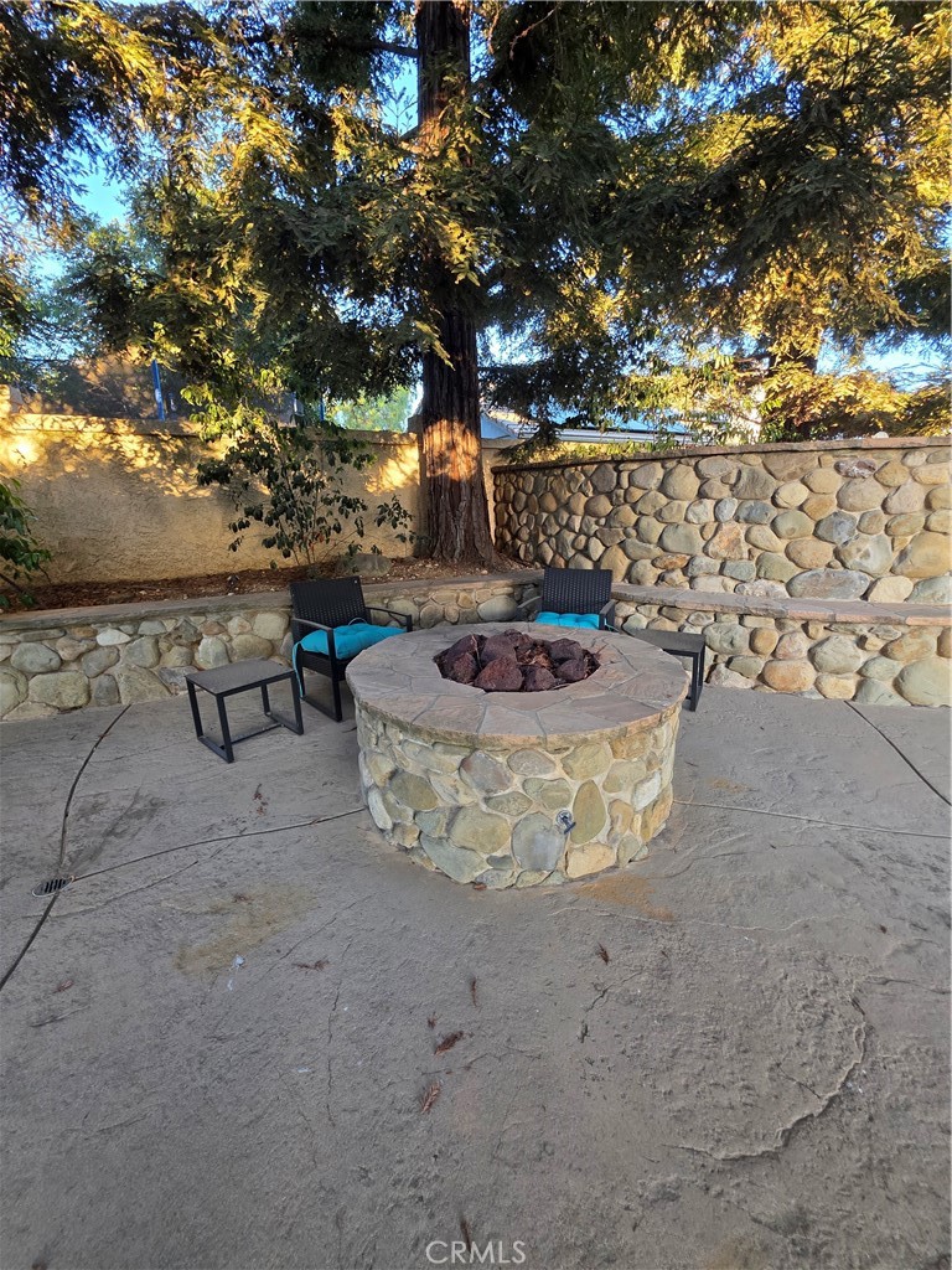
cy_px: 635
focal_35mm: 13
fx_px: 477
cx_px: 476
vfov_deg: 106.2
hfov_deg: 89.9
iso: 100
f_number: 1.9
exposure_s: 1/120
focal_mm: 2.2
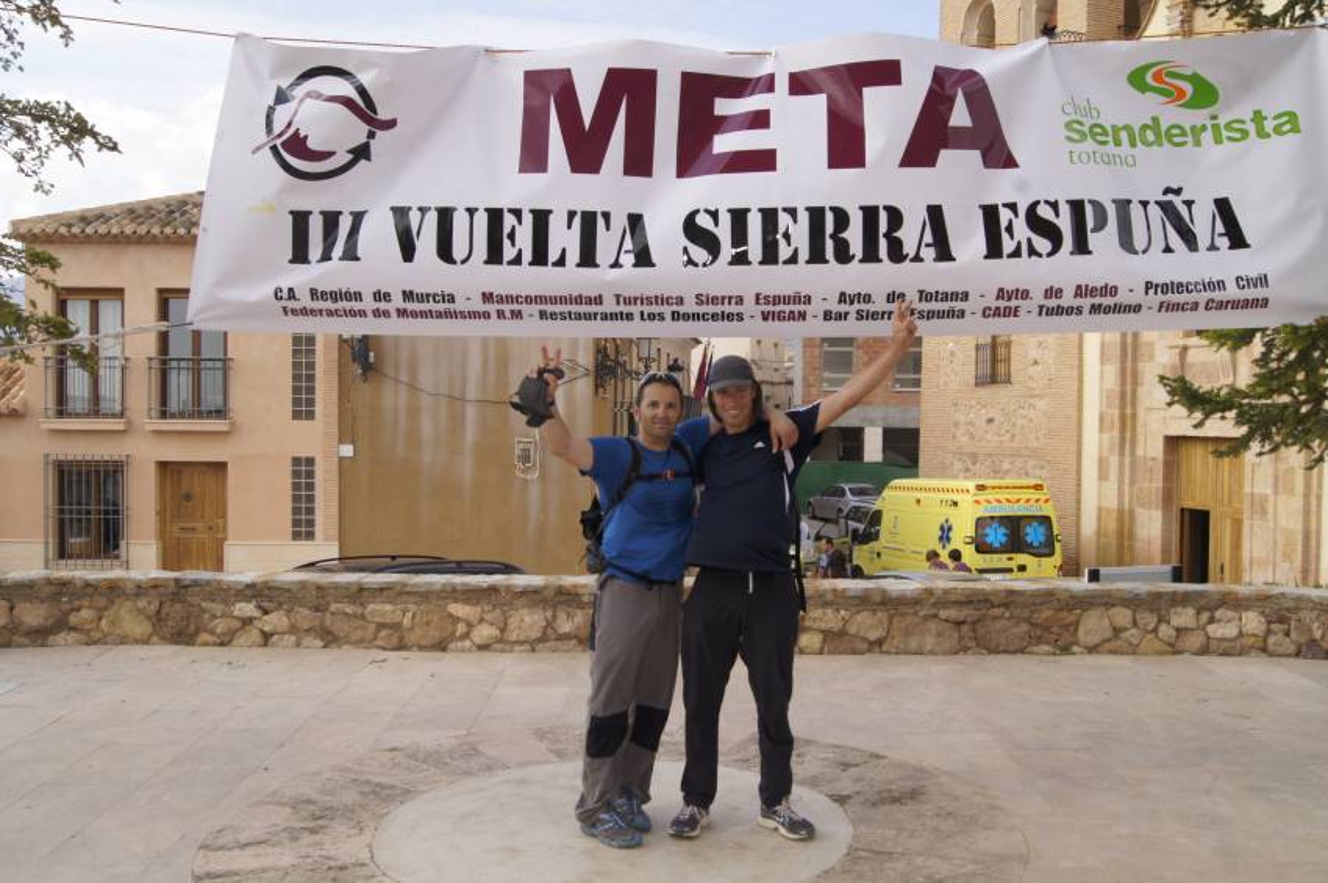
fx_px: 1327
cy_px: 442
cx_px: 664
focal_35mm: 36
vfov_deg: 36.8
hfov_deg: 53.2
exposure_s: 1/160
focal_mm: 24
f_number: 11
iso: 200
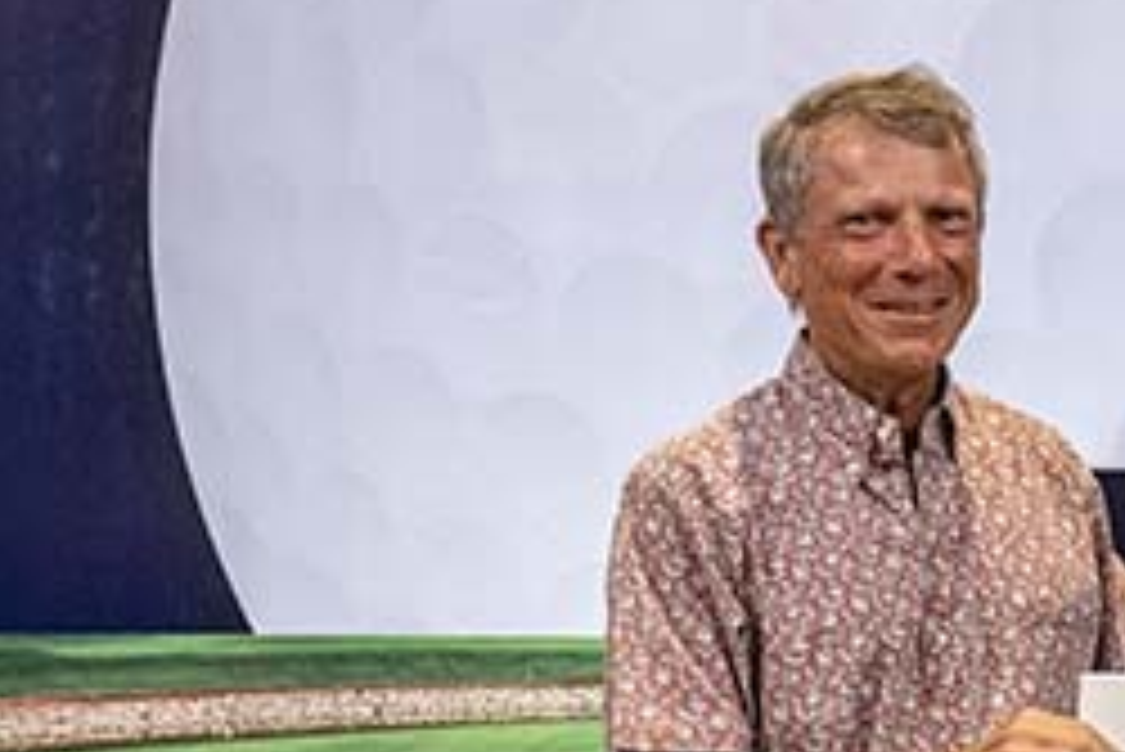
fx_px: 2877
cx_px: 846
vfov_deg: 14.4
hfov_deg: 21.9
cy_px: 905
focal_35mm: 92
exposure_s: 1/200
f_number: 6.3
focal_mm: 24
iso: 10000
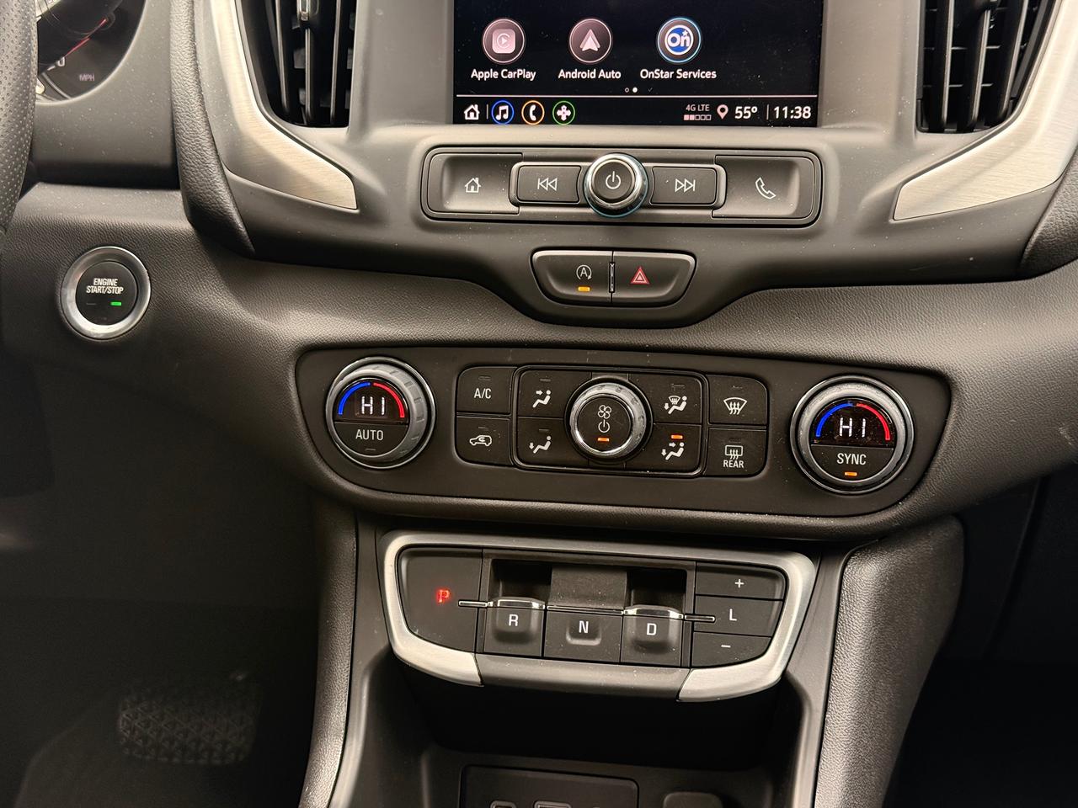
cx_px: 539
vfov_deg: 30.3
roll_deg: +0.8
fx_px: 1495
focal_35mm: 48
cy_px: 404
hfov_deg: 39.7
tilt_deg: -19.3
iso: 200
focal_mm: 6.76
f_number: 1.78
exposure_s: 1/180
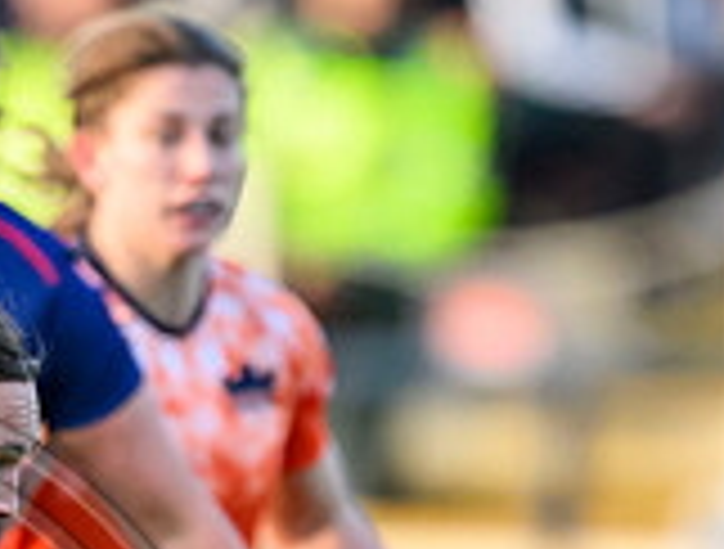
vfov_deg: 0.7
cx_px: -100
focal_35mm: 2247
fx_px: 47172
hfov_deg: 0.9
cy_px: 927
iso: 1600
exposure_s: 1/2000
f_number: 3.2
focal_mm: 400
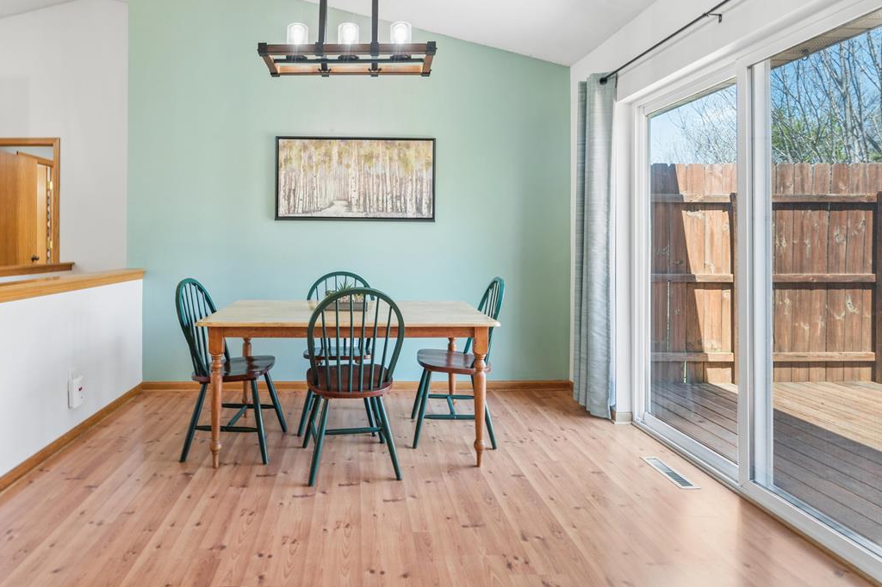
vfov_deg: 61.2
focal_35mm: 20
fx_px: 490
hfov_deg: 83.2
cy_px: 228
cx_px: 363
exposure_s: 1/10
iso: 400
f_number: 11
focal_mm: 16
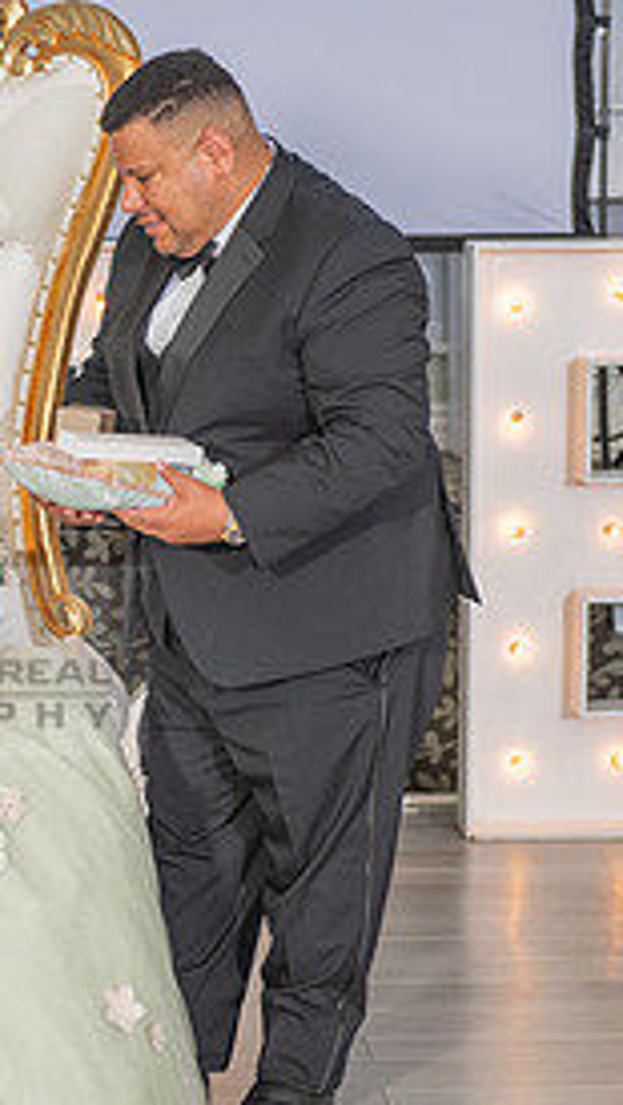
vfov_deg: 16.7
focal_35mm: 128
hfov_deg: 9.3
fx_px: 3753
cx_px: -193
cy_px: 661
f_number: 3.5
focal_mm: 58
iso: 500
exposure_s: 1/200
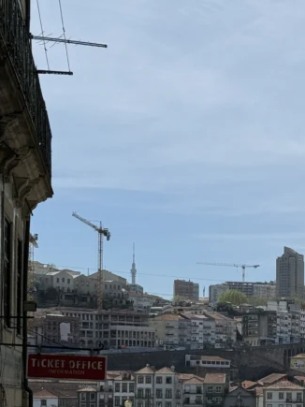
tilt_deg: +1.9
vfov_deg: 17.1
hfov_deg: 12.8
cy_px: 382
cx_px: 353
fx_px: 1328
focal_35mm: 113
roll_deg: -0.7
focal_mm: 6.86
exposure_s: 1/7092
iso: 64
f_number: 1.78
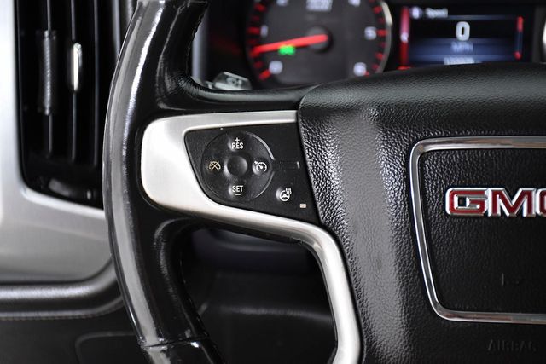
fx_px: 1183
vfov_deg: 17.5
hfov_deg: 26.0
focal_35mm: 78
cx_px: 273
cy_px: 182
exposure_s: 1/80
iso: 2500
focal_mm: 52
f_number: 4.8
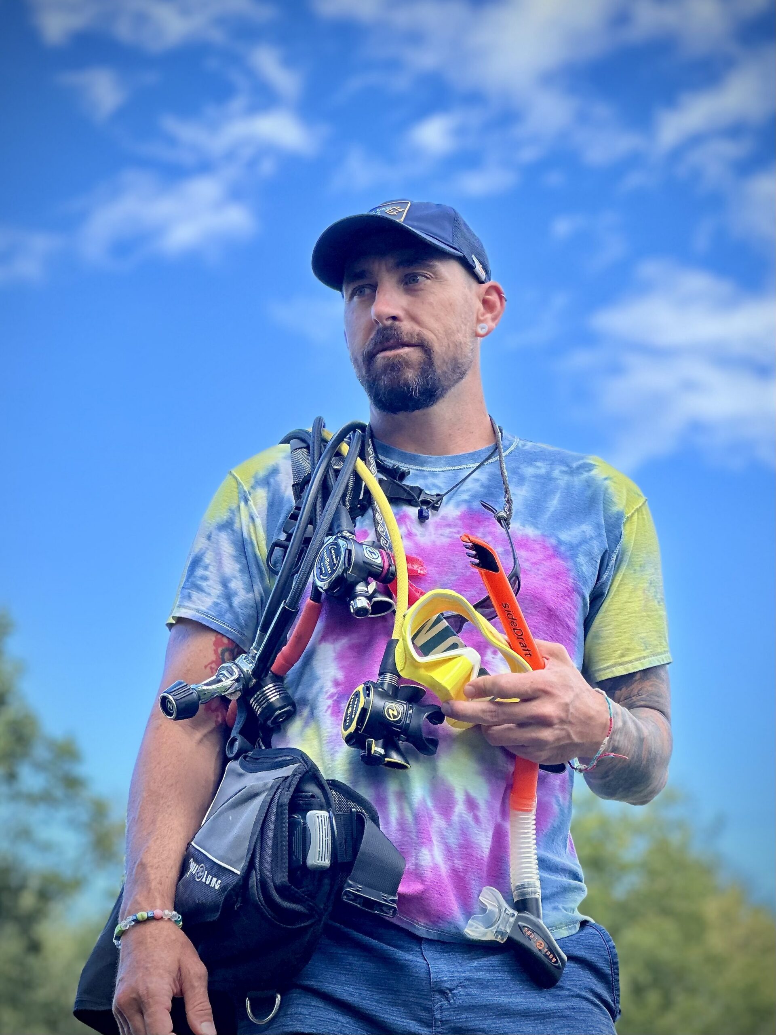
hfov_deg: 19.1
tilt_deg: +19.0
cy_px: 518
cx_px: 388
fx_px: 2302
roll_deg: -1.3
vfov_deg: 25.3
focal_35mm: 77
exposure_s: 1/123
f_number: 2.8
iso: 20
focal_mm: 9
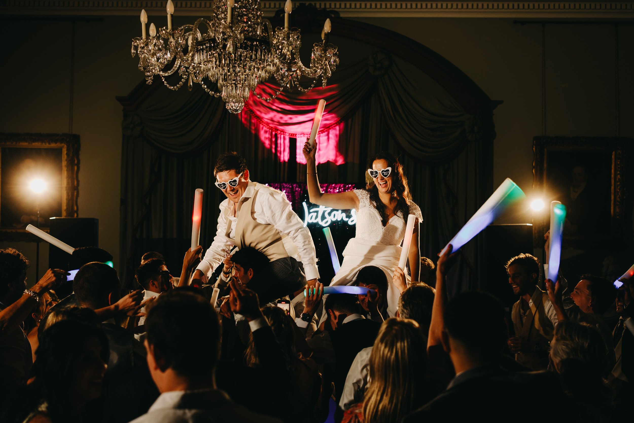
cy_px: 212
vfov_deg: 27.0
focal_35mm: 50
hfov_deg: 39.6
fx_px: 881
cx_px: 317
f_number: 2
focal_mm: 33
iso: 400
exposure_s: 1/60
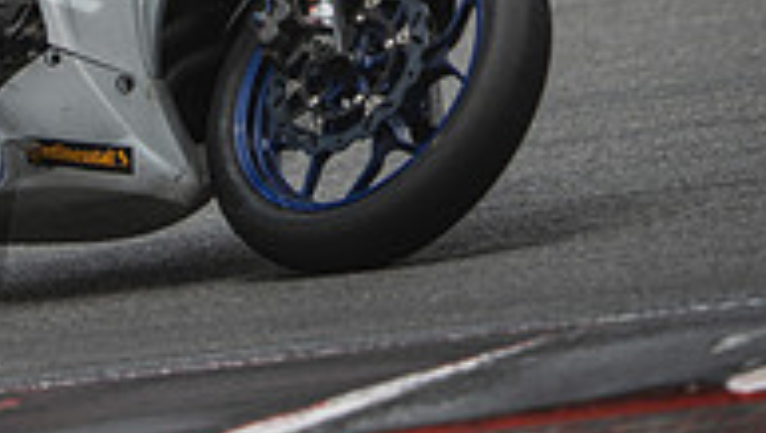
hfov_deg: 2.3
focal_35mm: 944
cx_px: -64
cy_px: -173
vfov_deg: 1.3
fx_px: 19192
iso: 160
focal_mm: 200
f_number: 2
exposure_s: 1/2000
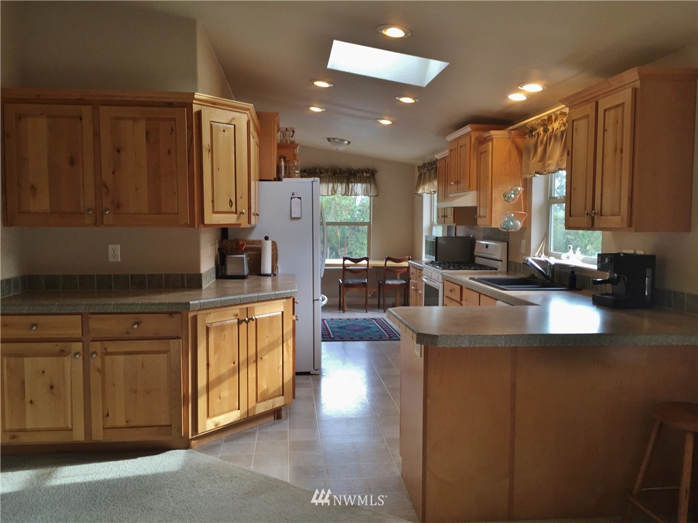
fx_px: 585
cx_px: 349
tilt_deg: -5.0
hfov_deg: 61.7
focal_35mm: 29
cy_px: 262
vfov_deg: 48.2
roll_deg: -1.0
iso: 40
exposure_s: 1/60
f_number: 2.2
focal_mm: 4.15
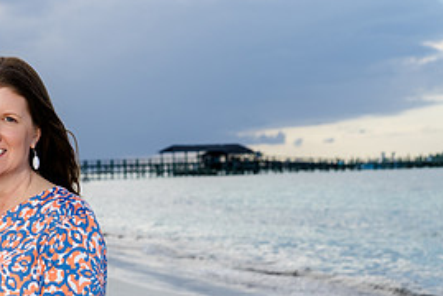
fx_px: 1220
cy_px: 206
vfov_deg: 13.8
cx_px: 58
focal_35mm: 99
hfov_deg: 20.2
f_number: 5.6
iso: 100
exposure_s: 1/250
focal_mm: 46
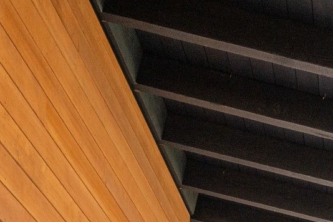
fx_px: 795
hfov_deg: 22.3
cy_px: 535
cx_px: 369
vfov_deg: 12.4
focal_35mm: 86
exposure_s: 1/160
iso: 640
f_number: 7.1
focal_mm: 17
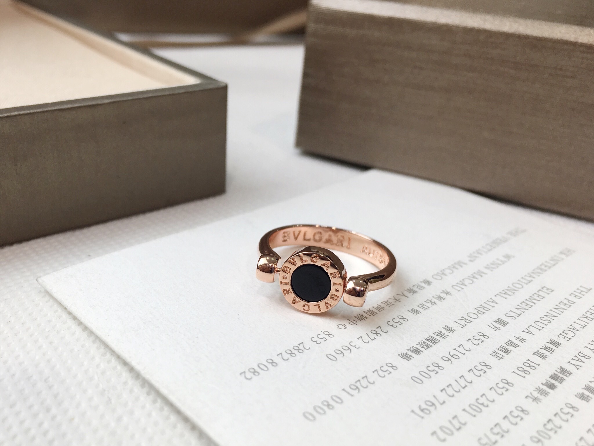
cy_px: 223
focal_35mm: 29
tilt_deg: -28.0
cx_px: 297
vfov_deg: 48.2
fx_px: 498
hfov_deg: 61.7
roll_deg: -0.8
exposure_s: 1/50
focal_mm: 4.15
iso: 25
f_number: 2.2
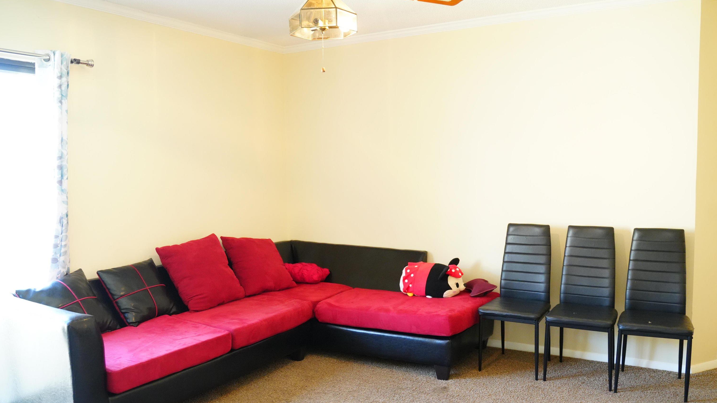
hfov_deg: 61.0
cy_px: 223
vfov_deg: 36.6
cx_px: 359
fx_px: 608
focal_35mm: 32
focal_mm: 30
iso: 6400
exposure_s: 1/200
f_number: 3.5
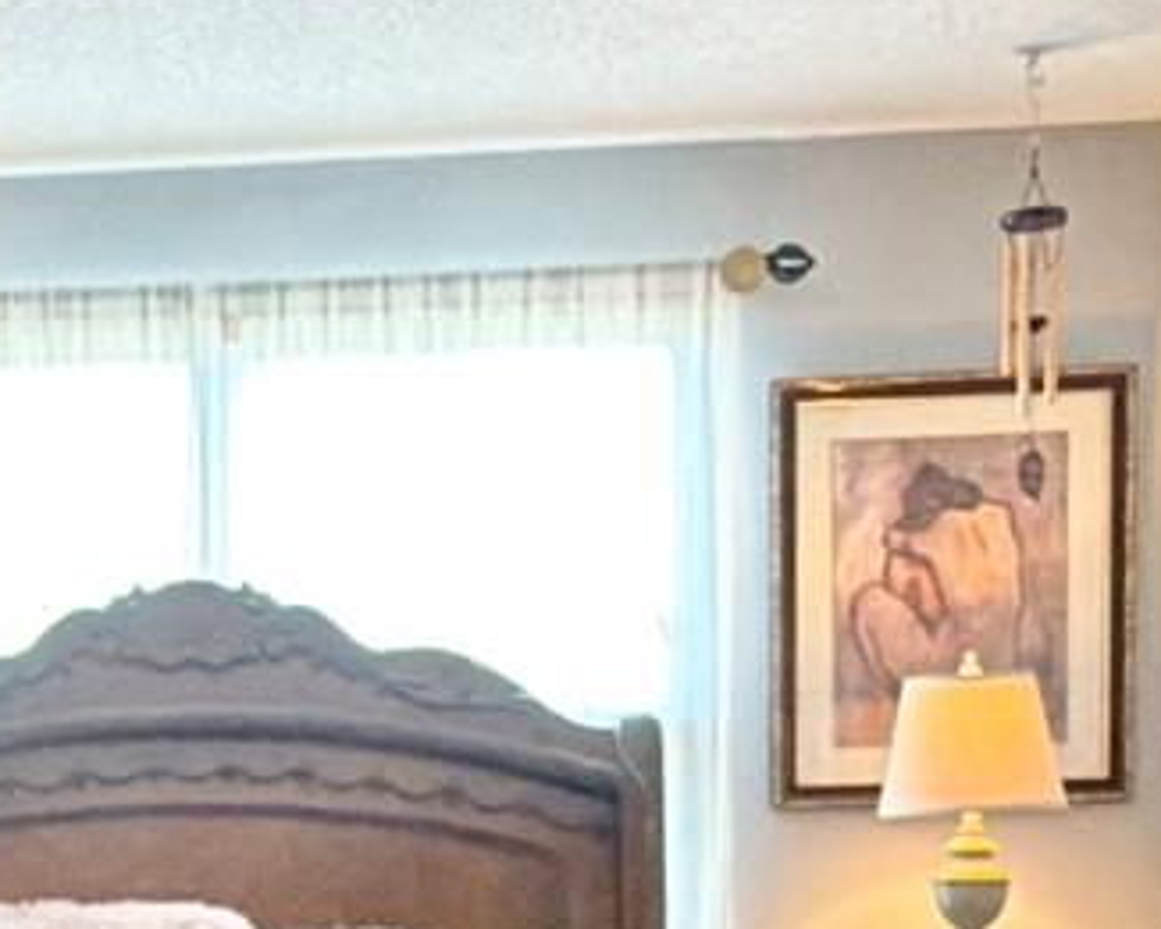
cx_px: 14
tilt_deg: -2.8
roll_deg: +0.6
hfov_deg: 26.8
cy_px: 975
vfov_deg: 21.8
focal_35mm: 67
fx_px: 2303
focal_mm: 2.22
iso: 1250
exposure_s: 1/30
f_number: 2.2
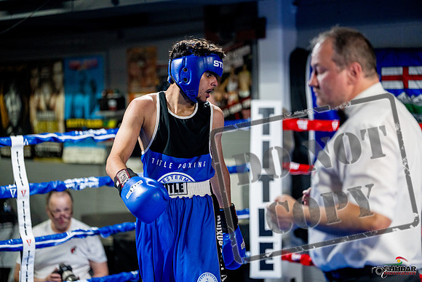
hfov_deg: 21.7
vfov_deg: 14.6
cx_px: 211
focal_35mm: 94
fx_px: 1102
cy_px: 141
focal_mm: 94
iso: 4000
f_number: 2
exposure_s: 1/1000
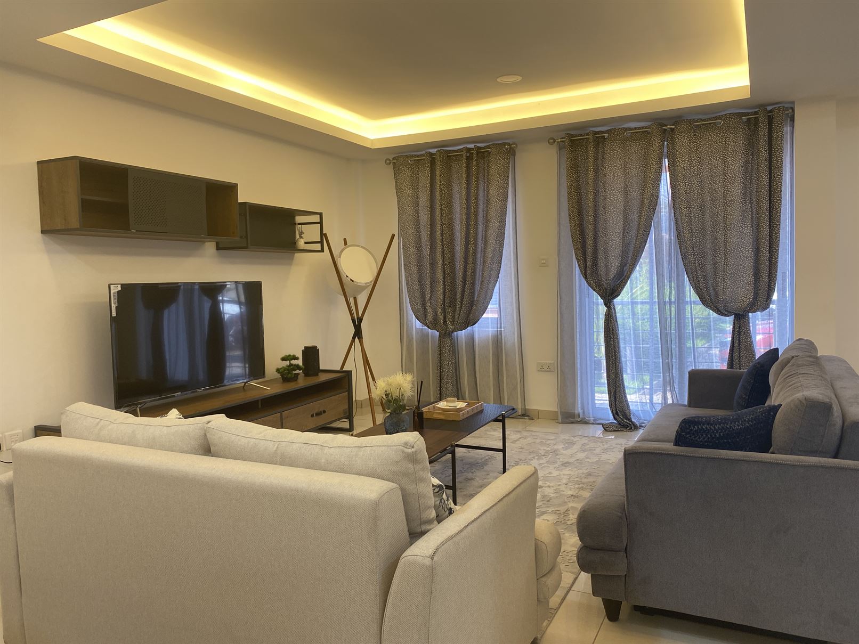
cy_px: 322
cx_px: 430
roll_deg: +1.6
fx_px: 645
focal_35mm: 26
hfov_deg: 67.3
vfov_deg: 53.1
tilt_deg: -2.9
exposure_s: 1/100
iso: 100
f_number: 1.8
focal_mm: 4.25
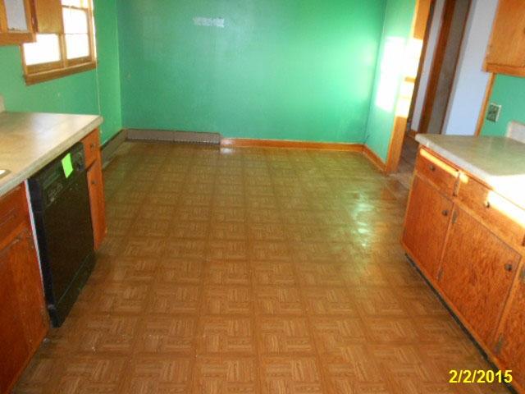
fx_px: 394
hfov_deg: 67.3
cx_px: 262
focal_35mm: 26
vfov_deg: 53.1
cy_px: 197
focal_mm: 4.6
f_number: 3.2
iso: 450
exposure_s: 1/25
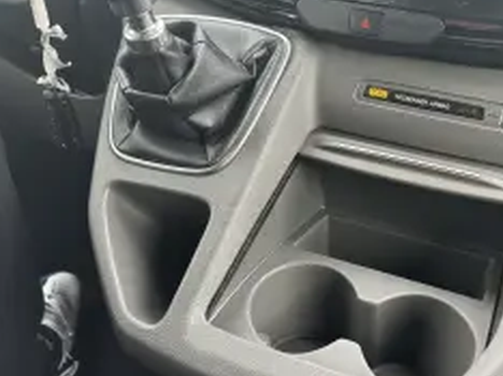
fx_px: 537
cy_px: 202
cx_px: 353
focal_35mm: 37
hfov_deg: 48.9
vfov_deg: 38.6
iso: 200
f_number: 1.78
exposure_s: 1/70
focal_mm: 6.76
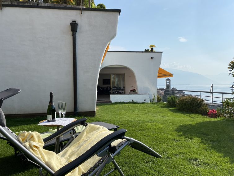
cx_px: 117
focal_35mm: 26
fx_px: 176
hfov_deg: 67.3
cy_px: 88
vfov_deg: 53.1
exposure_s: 1/4444
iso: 32
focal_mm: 4.25
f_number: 1.8
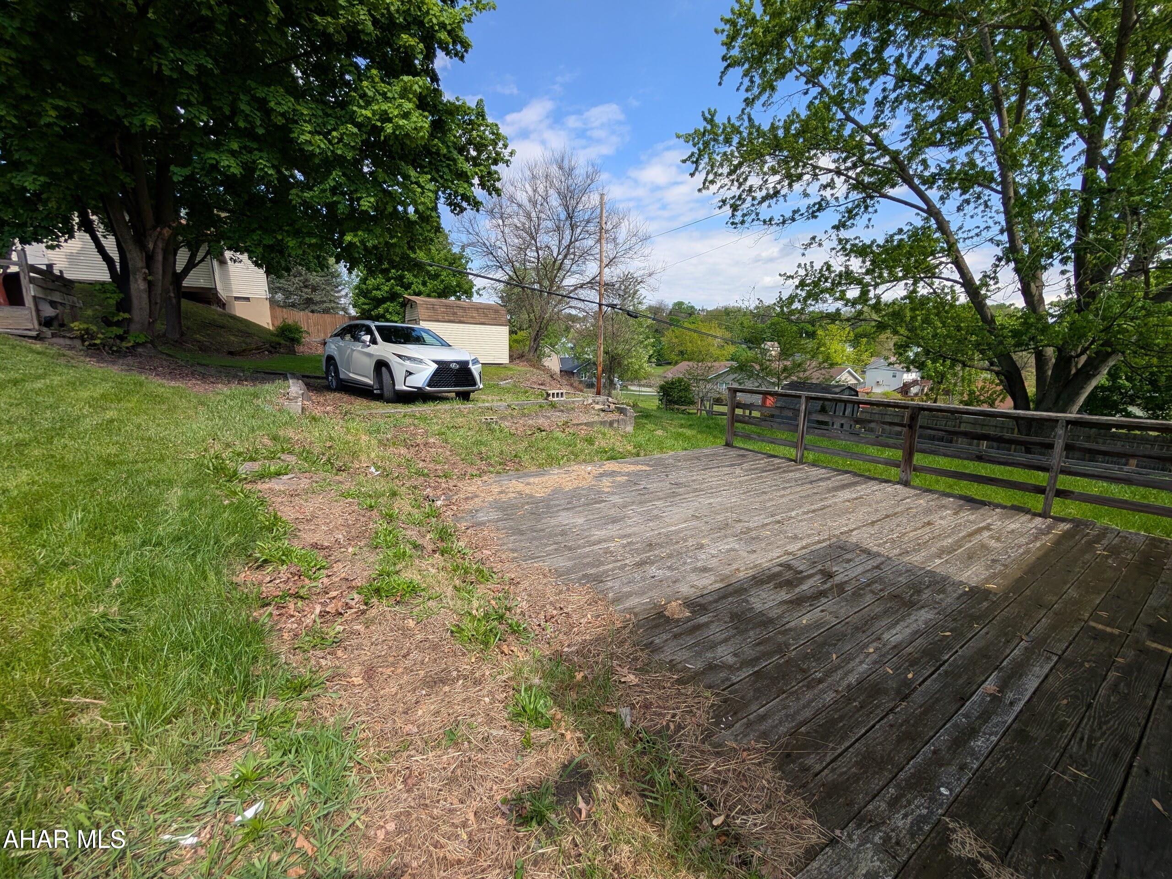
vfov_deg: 94.5
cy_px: 440
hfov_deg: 110.5
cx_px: 586
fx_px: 406
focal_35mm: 12
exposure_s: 1/2169
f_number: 1.7
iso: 52
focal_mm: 2.02
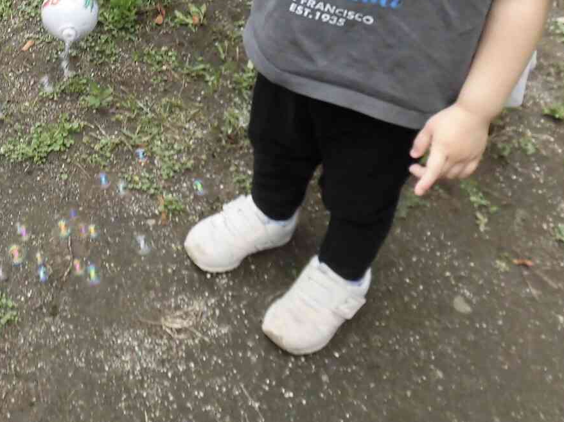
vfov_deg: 25.1
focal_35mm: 56
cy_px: 21
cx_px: -33
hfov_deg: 31.1
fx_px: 912
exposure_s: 1/200
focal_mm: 4.3
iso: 100
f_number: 3.1
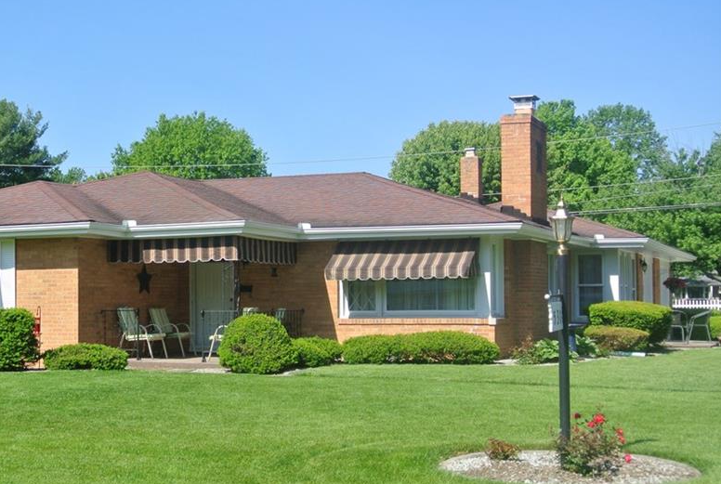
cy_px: 250
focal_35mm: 62
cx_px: 251
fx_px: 1244
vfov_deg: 22.0
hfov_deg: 32.1
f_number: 4.5
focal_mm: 17.5
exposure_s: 1/640
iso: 100
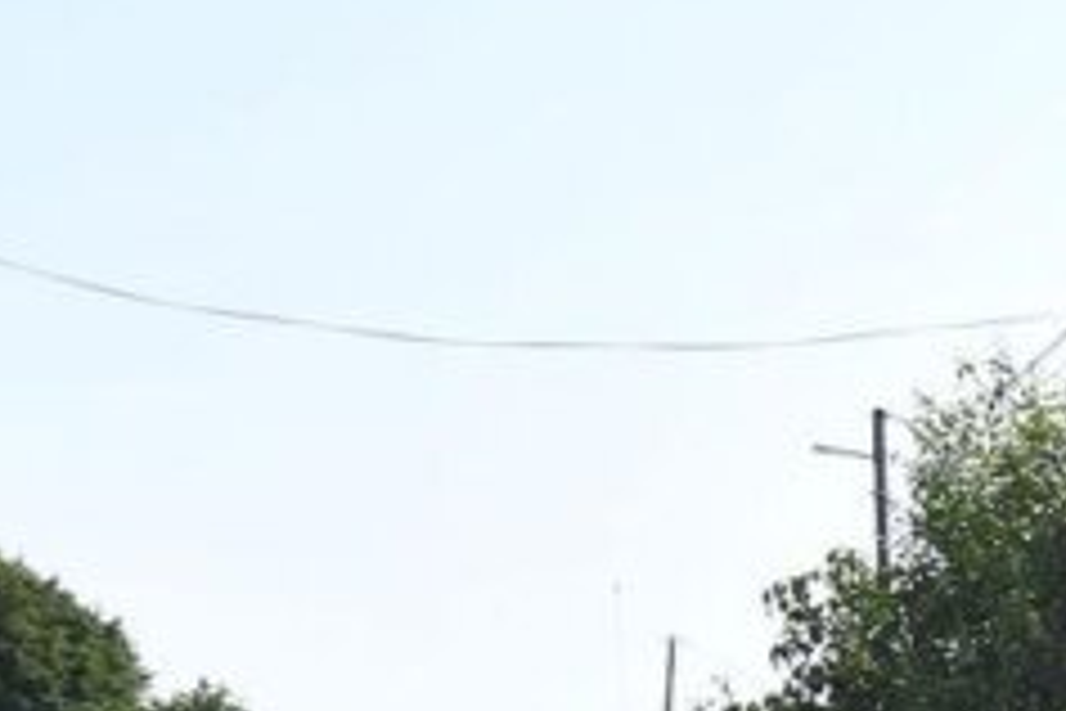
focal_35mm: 85
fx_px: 2517
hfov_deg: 14.5
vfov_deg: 15.4
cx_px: 2609
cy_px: 900
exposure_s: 1/1000
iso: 160
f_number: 5
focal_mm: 16
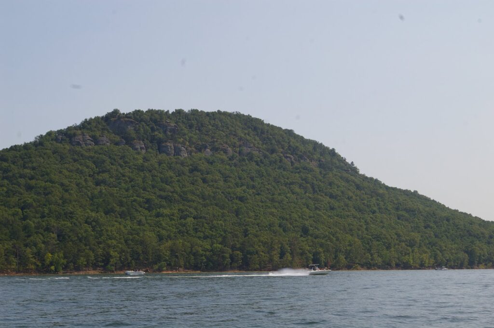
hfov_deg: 27.0
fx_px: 1028
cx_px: 247
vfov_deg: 18.2
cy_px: 164
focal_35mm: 75
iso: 200
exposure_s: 1/350
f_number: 11
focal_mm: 50
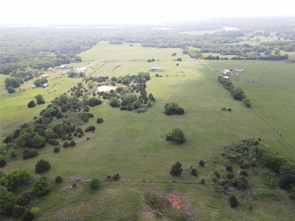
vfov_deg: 56.8
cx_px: 148
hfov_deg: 71.6
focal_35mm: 24
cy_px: 110
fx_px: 205
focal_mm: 4.5
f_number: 2.8
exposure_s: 1/240
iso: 100
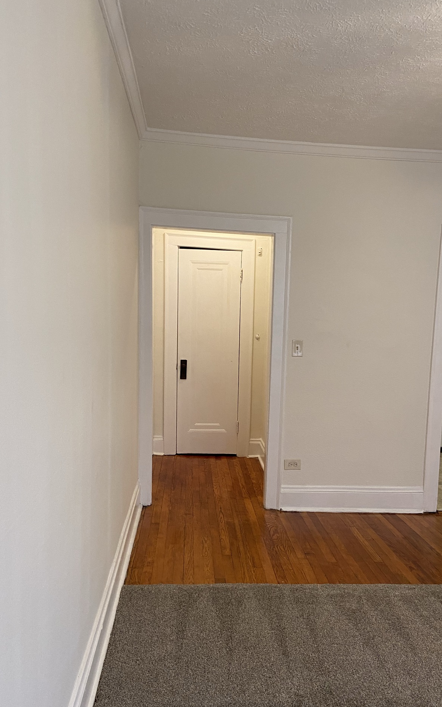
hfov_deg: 41.8
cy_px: 383
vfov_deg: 62.8
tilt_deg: -7.3
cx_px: 236
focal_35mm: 30
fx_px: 578
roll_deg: -1.7
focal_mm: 4.25
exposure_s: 1/60
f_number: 1.8
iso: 125
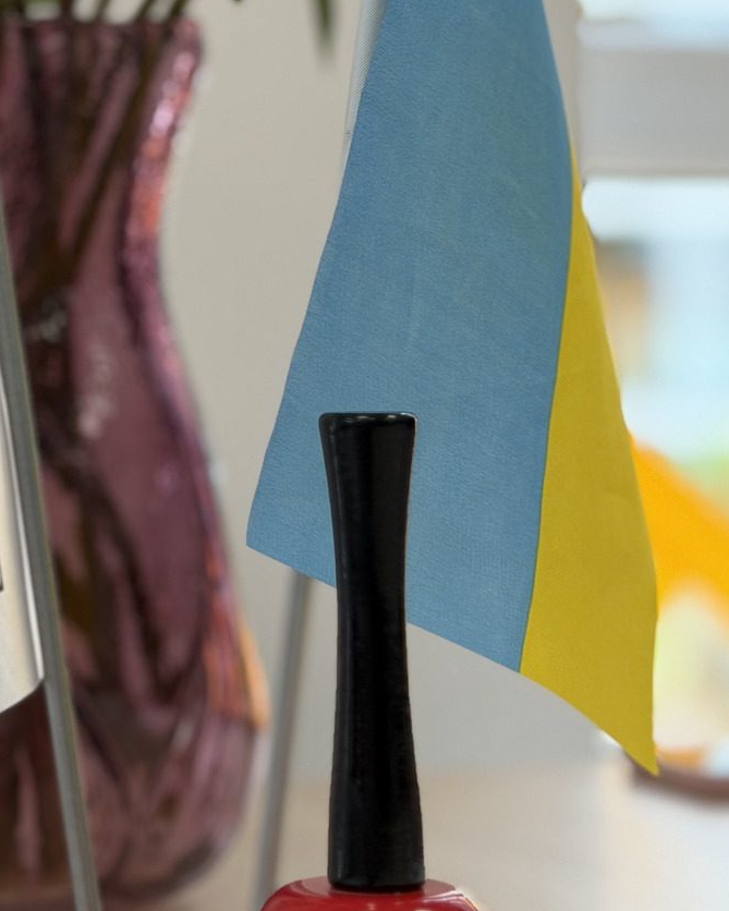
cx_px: -54
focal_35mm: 113
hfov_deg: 13.4
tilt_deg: +2.7
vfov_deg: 16.9
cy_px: 219
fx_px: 3047
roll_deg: +0.0
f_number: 1.78
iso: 64
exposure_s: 1/209
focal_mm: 6.76
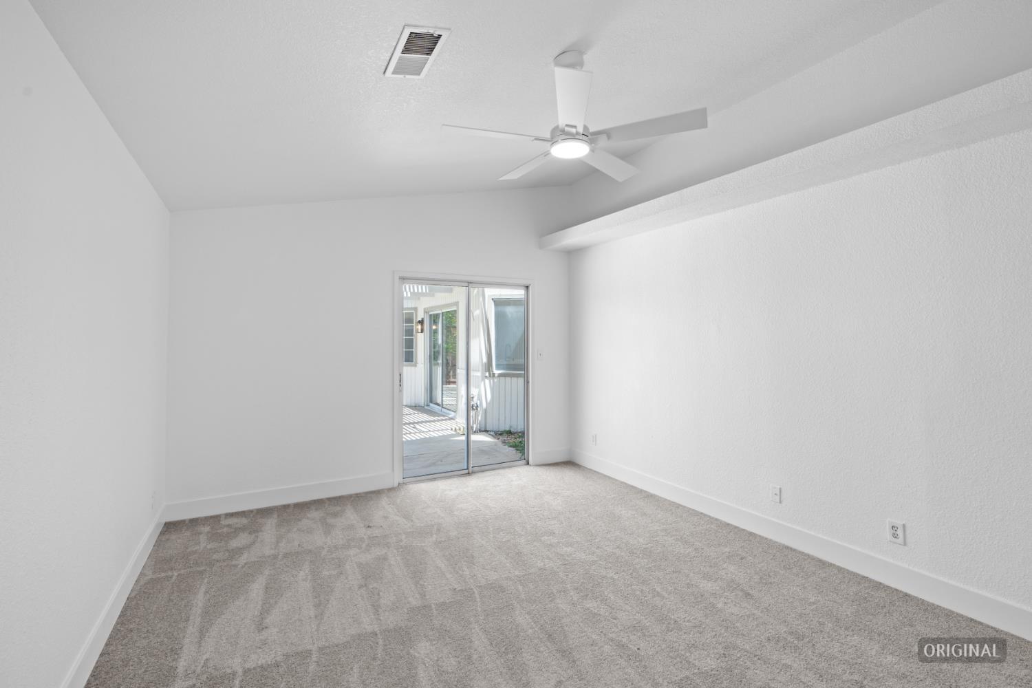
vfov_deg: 73.7
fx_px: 459
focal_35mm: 16
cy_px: 344
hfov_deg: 96.7
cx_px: 516
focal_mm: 16
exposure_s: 1/13
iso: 200
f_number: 8
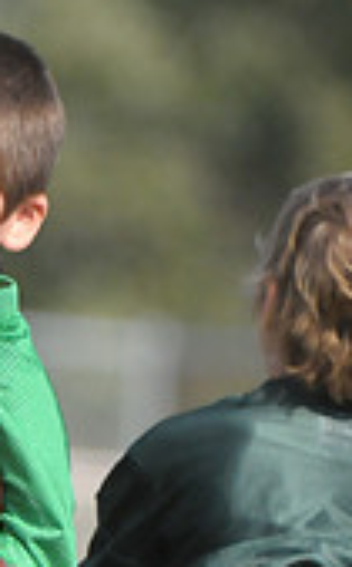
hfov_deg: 0.8
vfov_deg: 1.3
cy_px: 829
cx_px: -96
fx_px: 24294
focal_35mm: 1576
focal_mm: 300
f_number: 4
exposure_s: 1/8000
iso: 1600
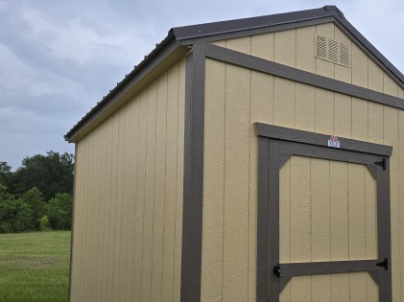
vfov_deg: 40.1
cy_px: 205
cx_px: 255
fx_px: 408
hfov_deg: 52.0
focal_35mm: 35
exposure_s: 1/6355
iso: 80
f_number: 1.7
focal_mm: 6.3
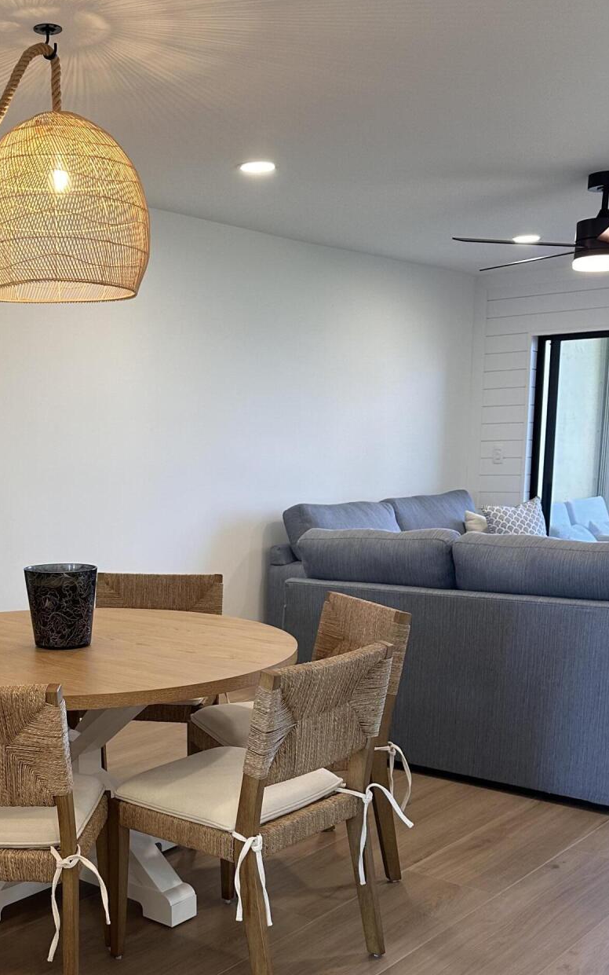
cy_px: 654
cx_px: 159
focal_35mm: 41
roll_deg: -0.1
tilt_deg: -10.6
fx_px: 1088
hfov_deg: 30.8
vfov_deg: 47.4
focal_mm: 6.86
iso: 125
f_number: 1.78
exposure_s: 1/120
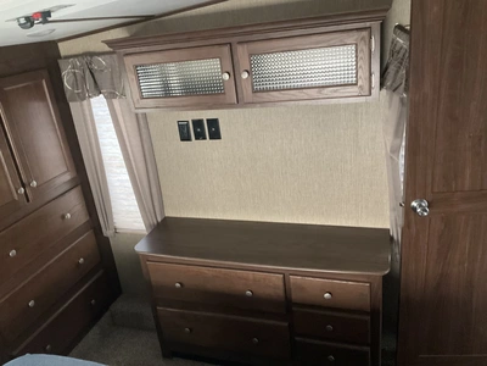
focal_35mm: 29
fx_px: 408
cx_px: 244
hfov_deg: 61.7
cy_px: 183
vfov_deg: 48.2
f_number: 1.8
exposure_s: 1/30
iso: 400
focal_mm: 3
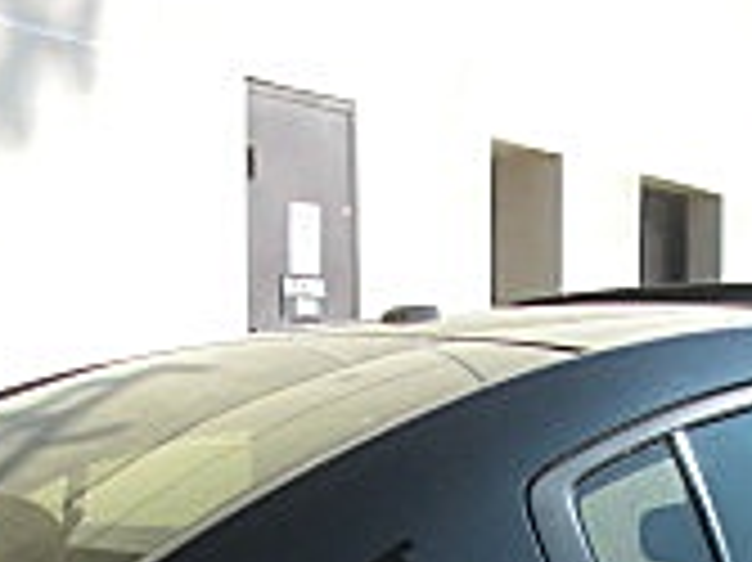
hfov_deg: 14.3
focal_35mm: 138
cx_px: 509
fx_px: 2996
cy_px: 1066
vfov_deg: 10.1
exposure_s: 1/400
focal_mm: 6.3
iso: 50
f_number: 2.8
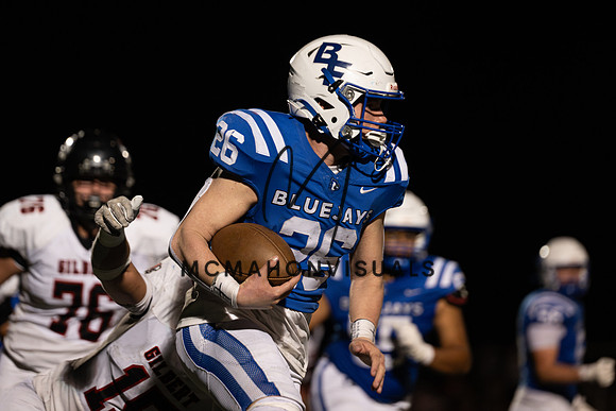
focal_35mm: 246
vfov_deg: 5.6
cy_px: 253
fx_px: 4208
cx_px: 237
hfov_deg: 8.4
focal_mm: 200
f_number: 3.2
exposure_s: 1/1000
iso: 2500
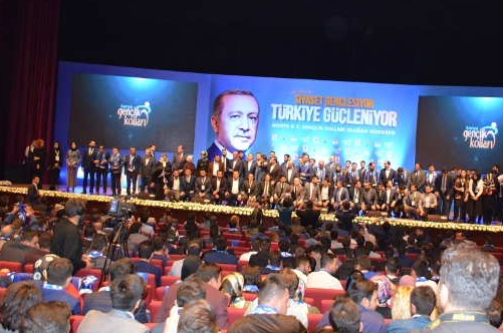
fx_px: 641
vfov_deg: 29.1
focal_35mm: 46
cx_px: 307
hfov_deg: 42.6
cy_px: 134
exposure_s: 1/60
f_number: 3.8
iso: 2800
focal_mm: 24
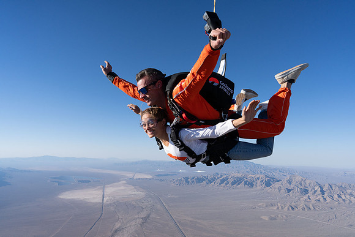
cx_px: 178
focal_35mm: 24
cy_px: 118
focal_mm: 24
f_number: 9
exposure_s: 1/2000
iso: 800
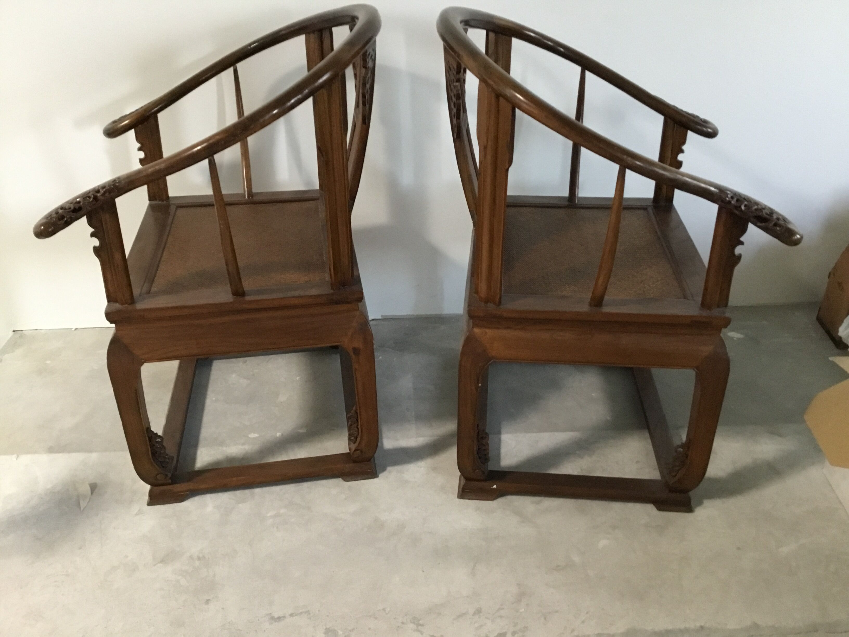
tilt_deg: -28.9
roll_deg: -0.5
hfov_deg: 58.4
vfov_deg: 45.4
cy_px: 318
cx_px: 424
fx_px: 760
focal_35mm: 31
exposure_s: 1/20
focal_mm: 3.3
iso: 200
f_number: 2.4
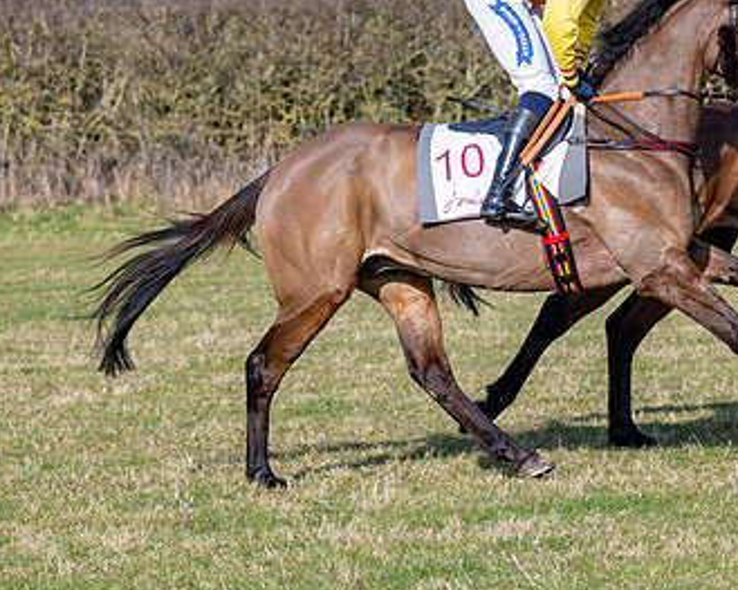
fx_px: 4957
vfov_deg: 6.8
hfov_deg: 8.5
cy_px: 277
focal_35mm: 227
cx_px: 407
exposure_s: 1/1600
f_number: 2.8
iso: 100
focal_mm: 70
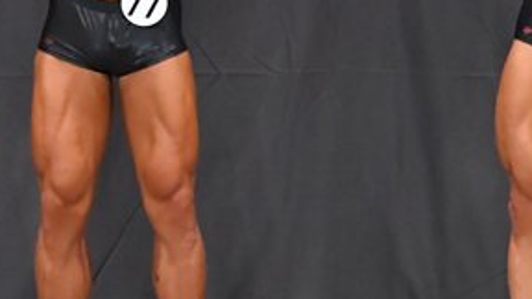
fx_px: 8027
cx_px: 156
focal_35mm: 569
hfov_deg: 3.8
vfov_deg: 2.1
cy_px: 48
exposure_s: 1/400
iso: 6400
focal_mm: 135
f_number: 5.6
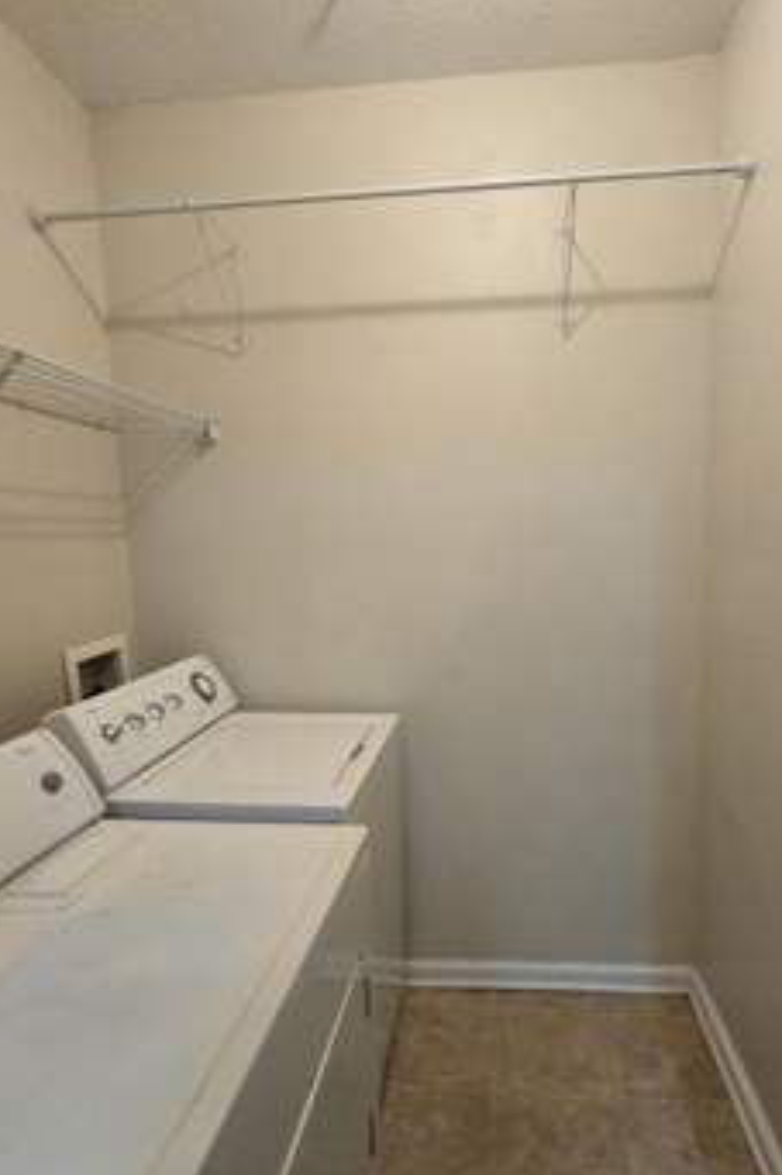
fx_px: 620
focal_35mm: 19
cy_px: 615
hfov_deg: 64.3
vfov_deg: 86.9
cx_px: 441
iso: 500
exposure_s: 1/60
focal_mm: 2.2
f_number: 2.2
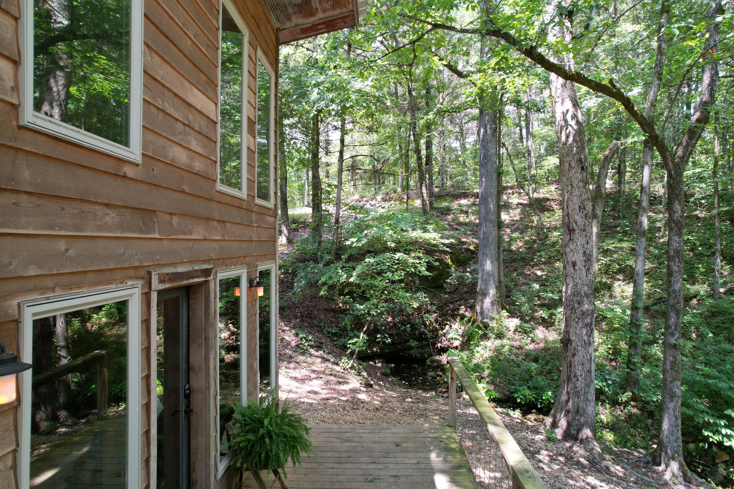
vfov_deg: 57.2
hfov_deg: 78.6
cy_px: 244
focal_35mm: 22
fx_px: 449
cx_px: 367
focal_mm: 8.38
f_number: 2.8
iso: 130
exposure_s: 1/80
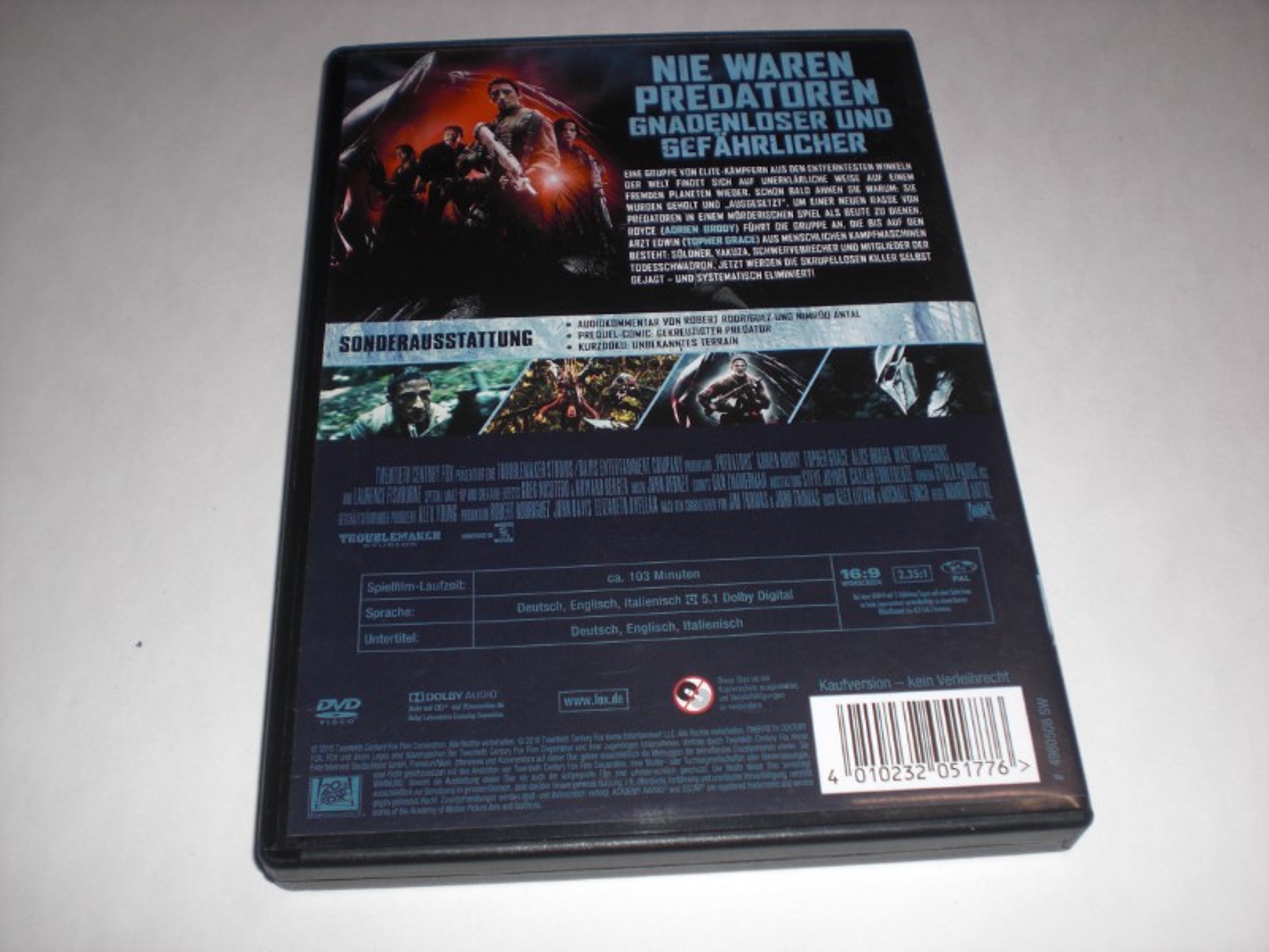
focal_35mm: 38
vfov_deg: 37.7
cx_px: 634
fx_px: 1393
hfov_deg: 49.0
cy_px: 476
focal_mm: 6.3
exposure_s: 1/60
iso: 64
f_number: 3.1
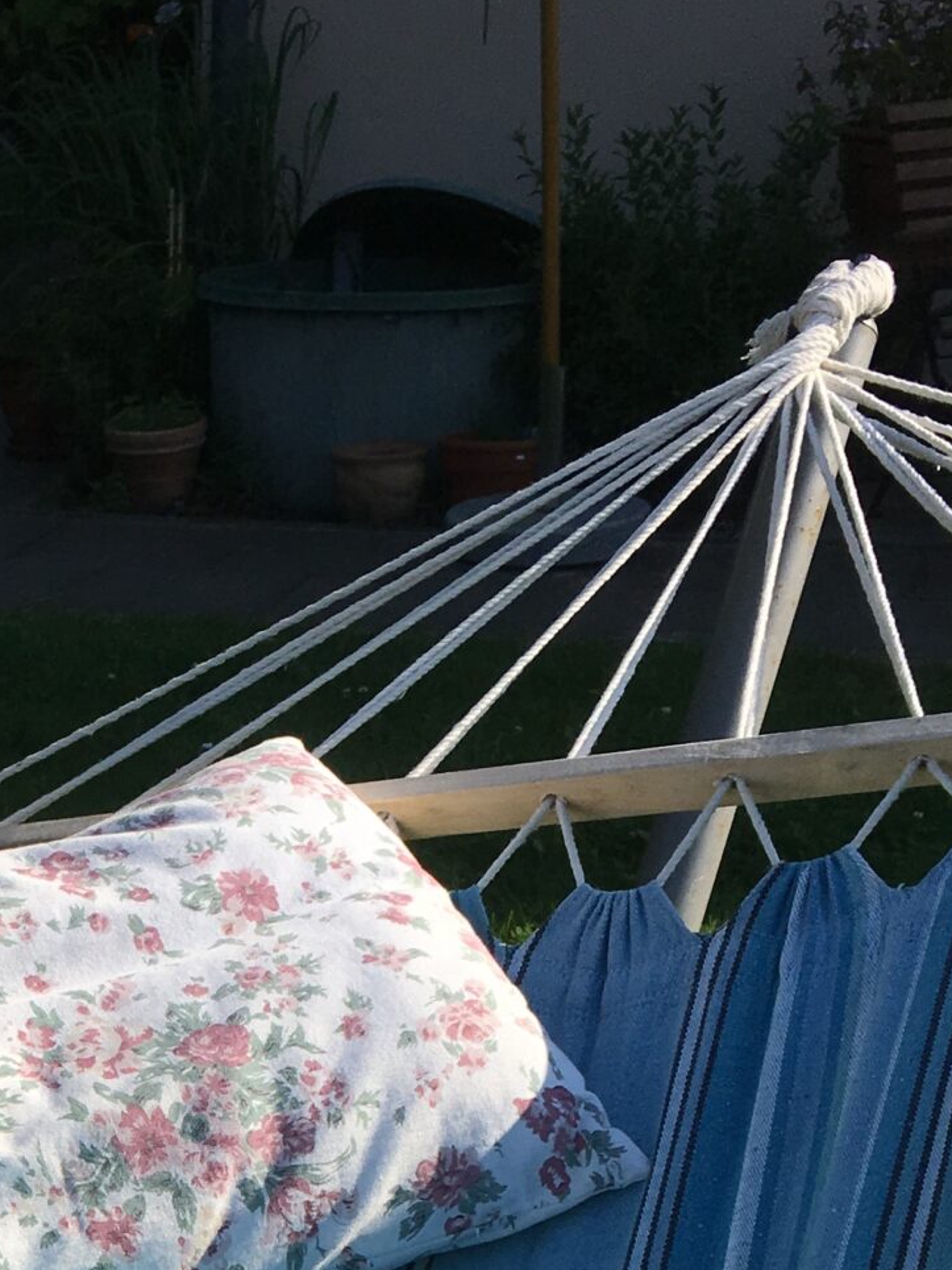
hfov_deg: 18.3
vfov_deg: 23.0
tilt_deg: -28.3
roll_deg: +1.2
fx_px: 2824
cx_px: -132
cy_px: 1573
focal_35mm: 77
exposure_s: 1/1972
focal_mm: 4.15
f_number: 2.2
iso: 25
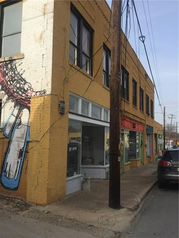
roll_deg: -1.2
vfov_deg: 61.7
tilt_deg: +4.4
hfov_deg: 48.2
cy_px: 119
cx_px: 90
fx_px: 200
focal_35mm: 29
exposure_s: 1/1412
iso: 32
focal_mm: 4.15
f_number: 2.2
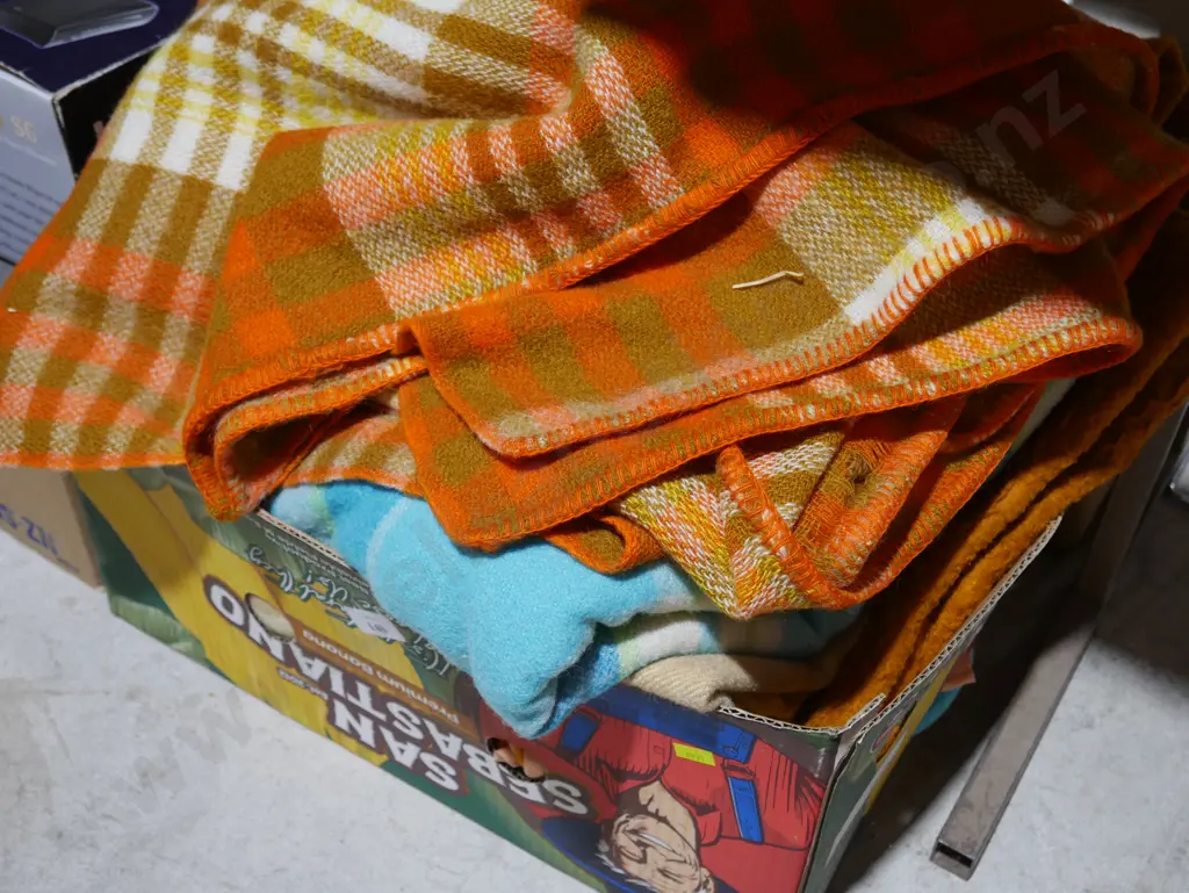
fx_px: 1375
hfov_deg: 46.8
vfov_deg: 36.0
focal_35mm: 40
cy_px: 446
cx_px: 594
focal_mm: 20
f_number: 4.4
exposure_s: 1/60
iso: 400
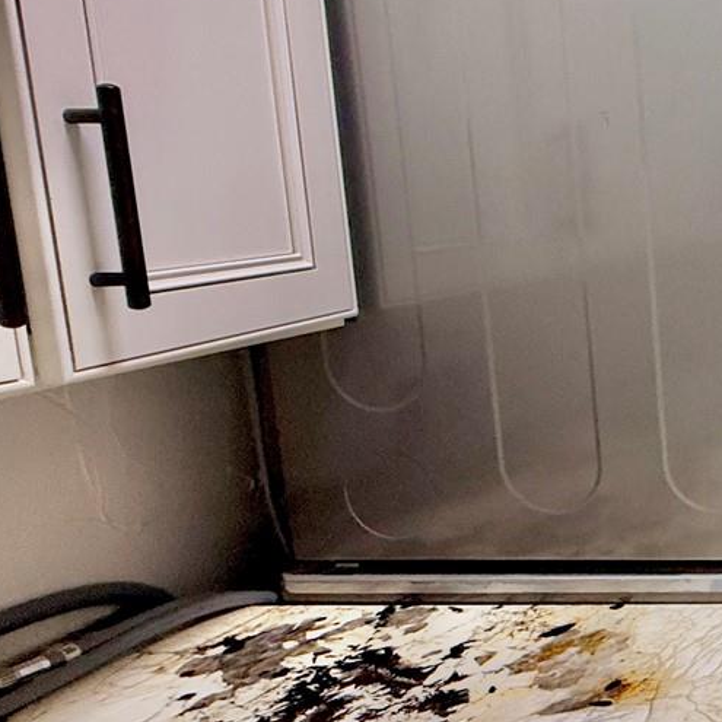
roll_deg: +0.2
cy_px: 293
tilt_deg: -7.0
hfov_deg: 27.9
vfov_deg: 41.7
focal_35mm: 40
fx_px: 944
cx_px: 1088
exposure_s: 1/120
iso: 200
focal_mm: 2.22
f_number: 2.2
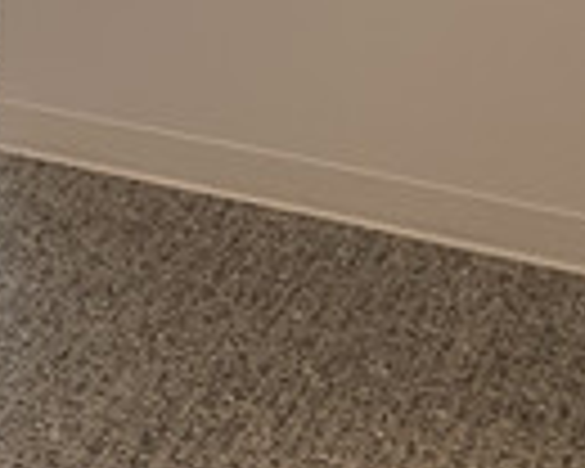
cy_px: -436
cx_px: -536
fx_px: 2164
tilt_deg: -5.1
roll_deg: +0.2
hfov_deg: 13.5
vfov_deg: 11.3
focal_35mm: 125
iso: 40
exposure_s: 1/121
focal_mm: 4.25
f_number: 1.8
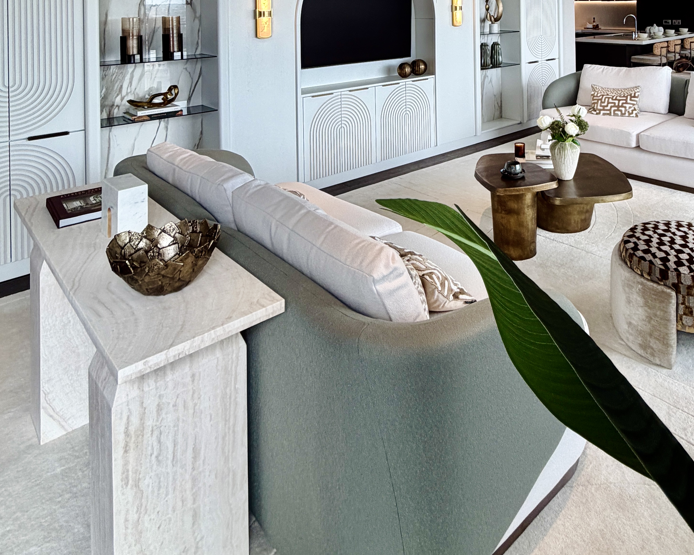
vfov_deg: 45.1
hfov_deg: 62.1
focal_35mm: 27
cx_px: 476
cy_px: 1
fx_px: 555
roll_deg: +1.4
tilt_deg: +0.5
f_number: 2.2
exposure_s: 1/100
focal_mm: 2.22
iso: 50
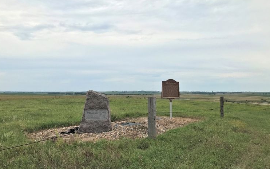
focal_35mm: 32
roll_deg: -0.1
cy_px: 89
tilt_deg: +0.8
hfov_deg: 59.6
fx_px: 236
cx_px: 129
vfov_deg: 39.4
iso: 20
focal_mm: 3.99
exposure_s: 1/2128
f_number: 1.8
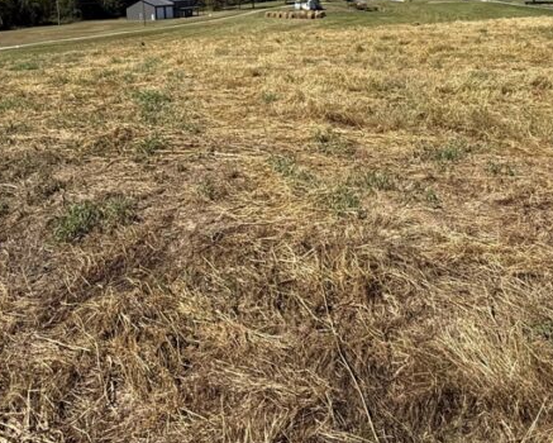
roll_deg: +1.7
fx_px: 524
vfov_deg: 40.3
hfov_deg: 55.6
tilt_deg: -1.5
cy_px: 3
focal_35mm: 32
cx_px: 266
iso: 50
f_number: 2.2
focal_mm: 2.22
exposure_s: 1/2320
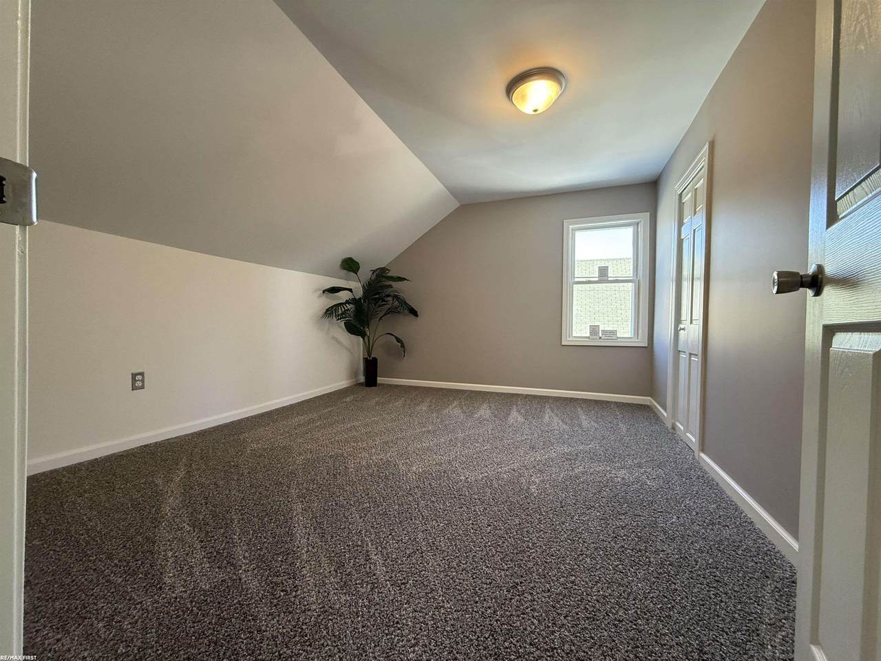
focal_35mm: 14
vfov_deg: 85.7
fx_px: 356
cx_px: 440
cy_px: 330
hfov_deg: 102.1
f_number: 2.2
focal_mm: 2.22
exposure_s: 1/120
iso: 400
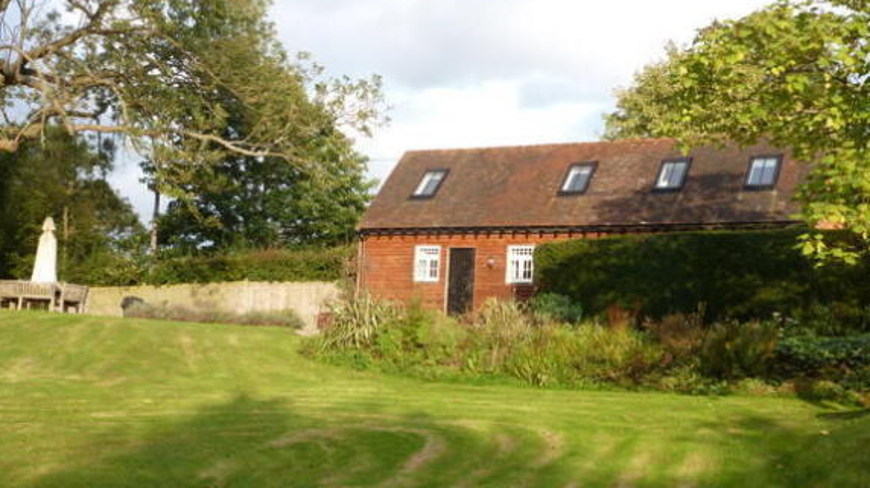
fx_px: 1153
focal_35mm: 50
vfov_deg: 23.9
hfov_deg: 41.3
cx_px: 436
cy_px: 249
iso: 100
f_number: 4
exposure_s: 1/80
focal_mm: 8
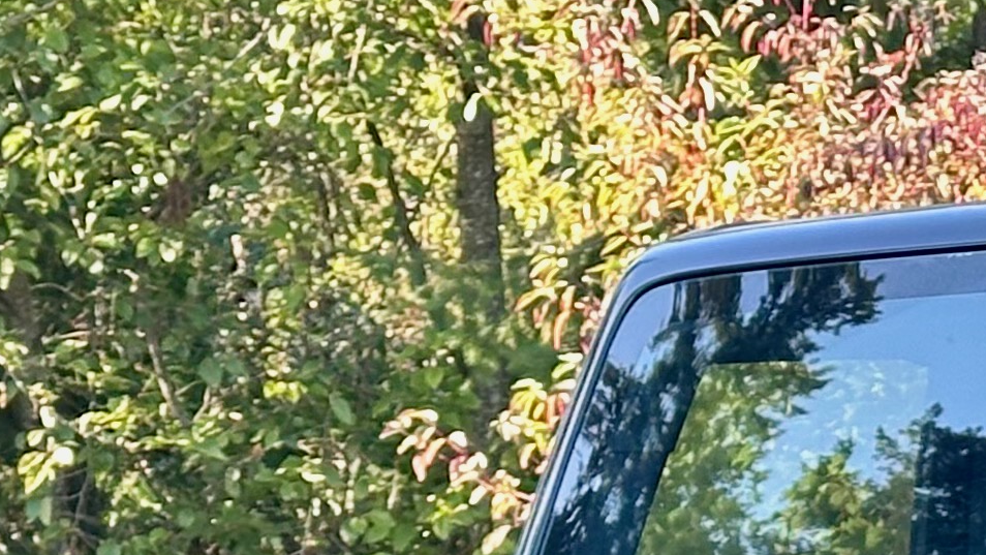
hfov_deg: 9.6
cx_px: 1100
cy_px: 1385
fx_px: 5779
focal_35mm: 221
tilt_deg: -8.7
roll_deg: +1.6
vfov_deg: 5.3
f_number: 1.78
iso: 80
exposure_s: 1/121
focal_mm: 6.86
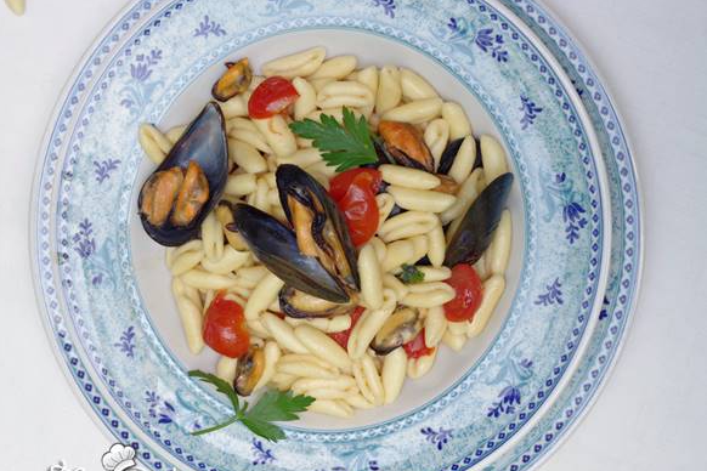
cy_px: 223
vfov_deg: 17.6
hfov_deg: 26.1
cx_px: 284
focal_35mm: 78
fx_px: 1524
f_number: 6.3
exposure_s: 1/125
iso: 200
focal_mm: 43
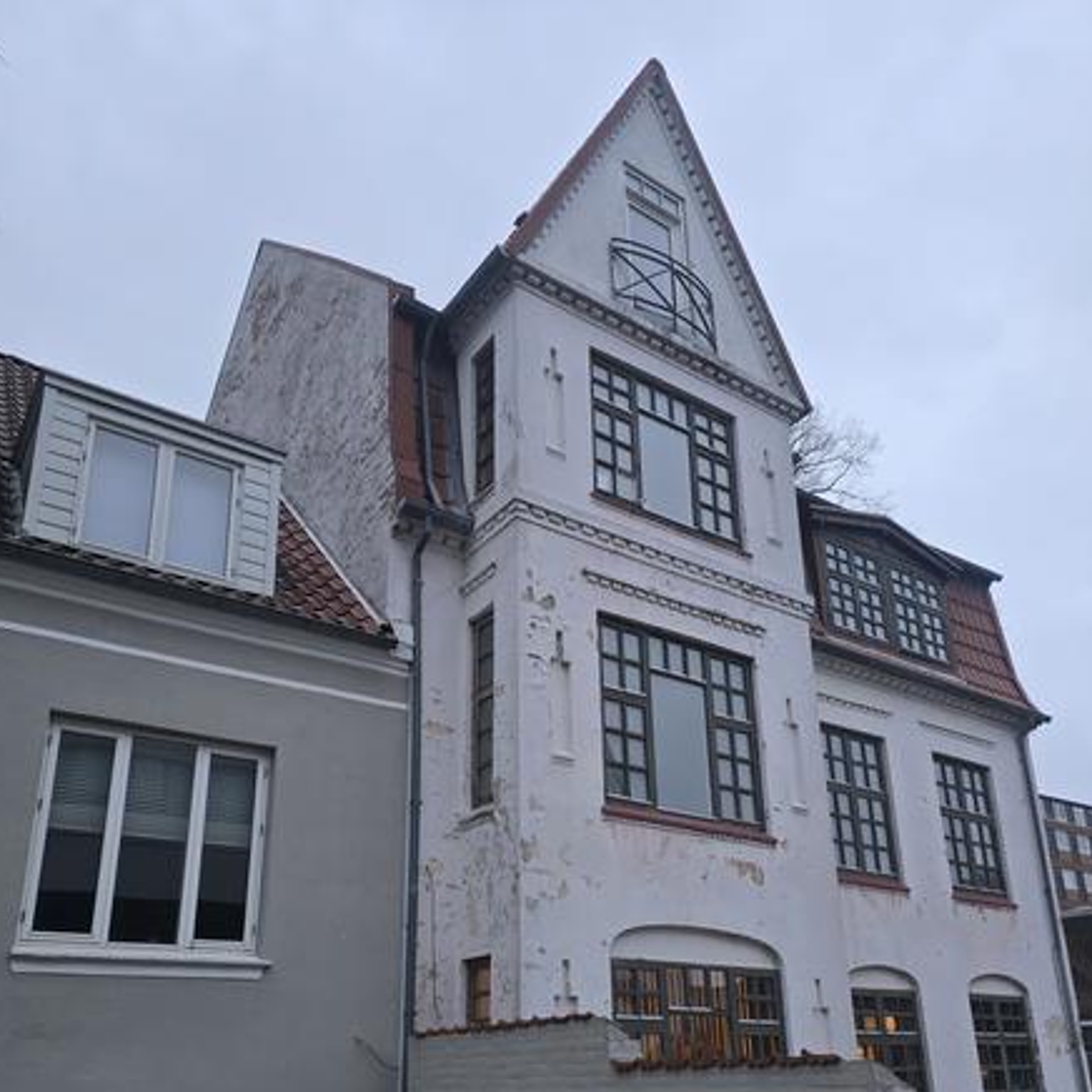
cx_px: 549
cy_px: 729
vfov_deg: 56.1
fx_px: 999
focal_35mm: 28
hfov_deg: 57.3
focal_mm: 6.3
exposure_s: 1/100
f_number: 1.7
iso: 500
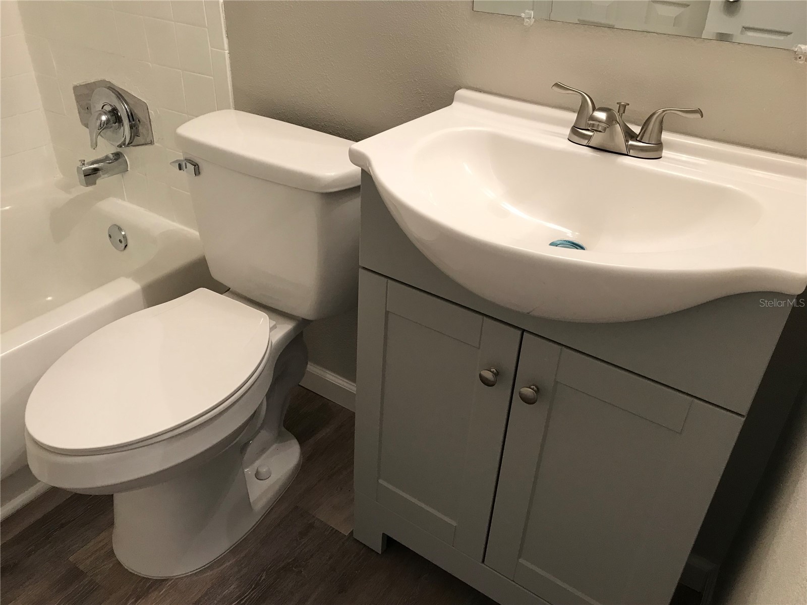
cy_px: 302
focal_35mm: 28
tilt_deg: -31.5
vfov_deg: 49.7
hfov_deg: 63.4
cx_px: 404
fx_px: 653
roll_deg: -2.0
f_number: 1.8
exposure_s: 1/30
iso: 25
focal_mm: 3.99
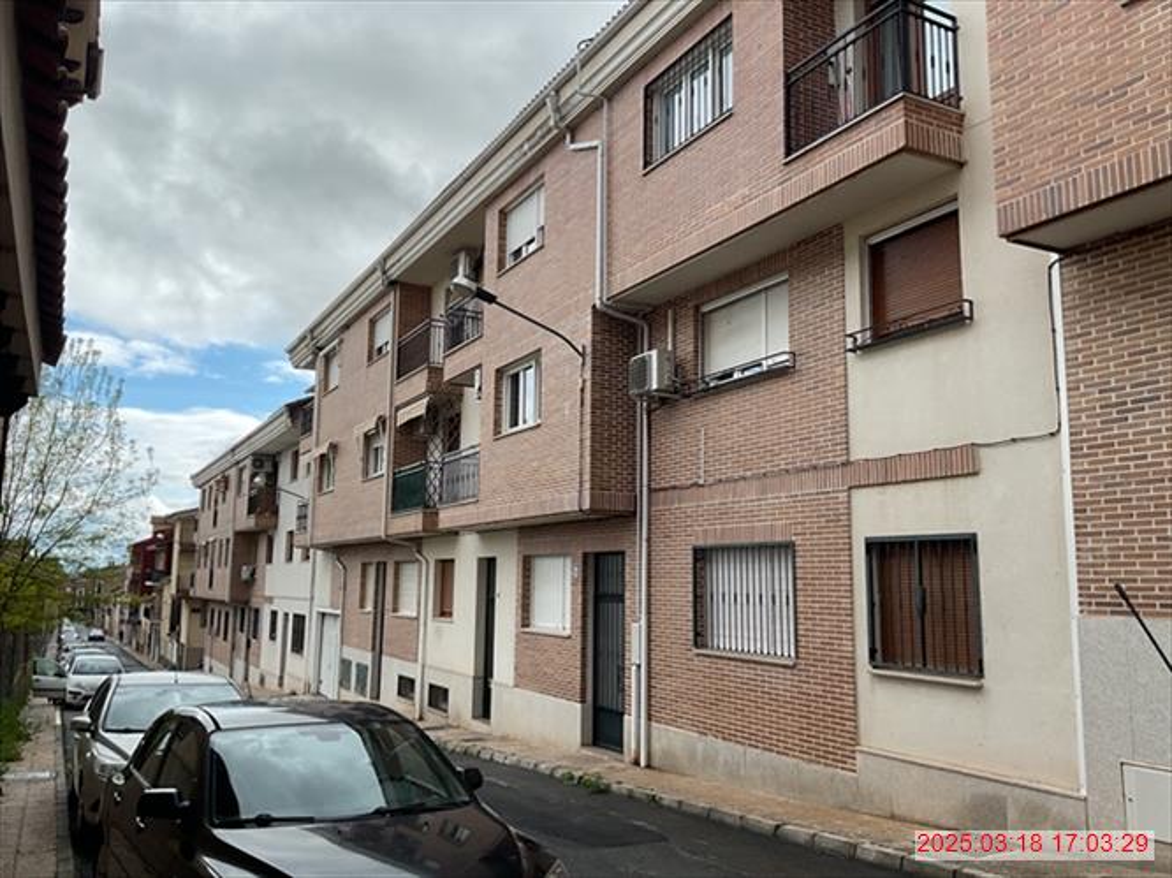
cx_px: 586
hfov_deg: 61.7
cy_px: 439
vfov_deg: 48.2
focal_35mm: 29
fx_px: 982
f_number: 1.8
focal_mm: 3
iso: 16
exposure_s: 1/574
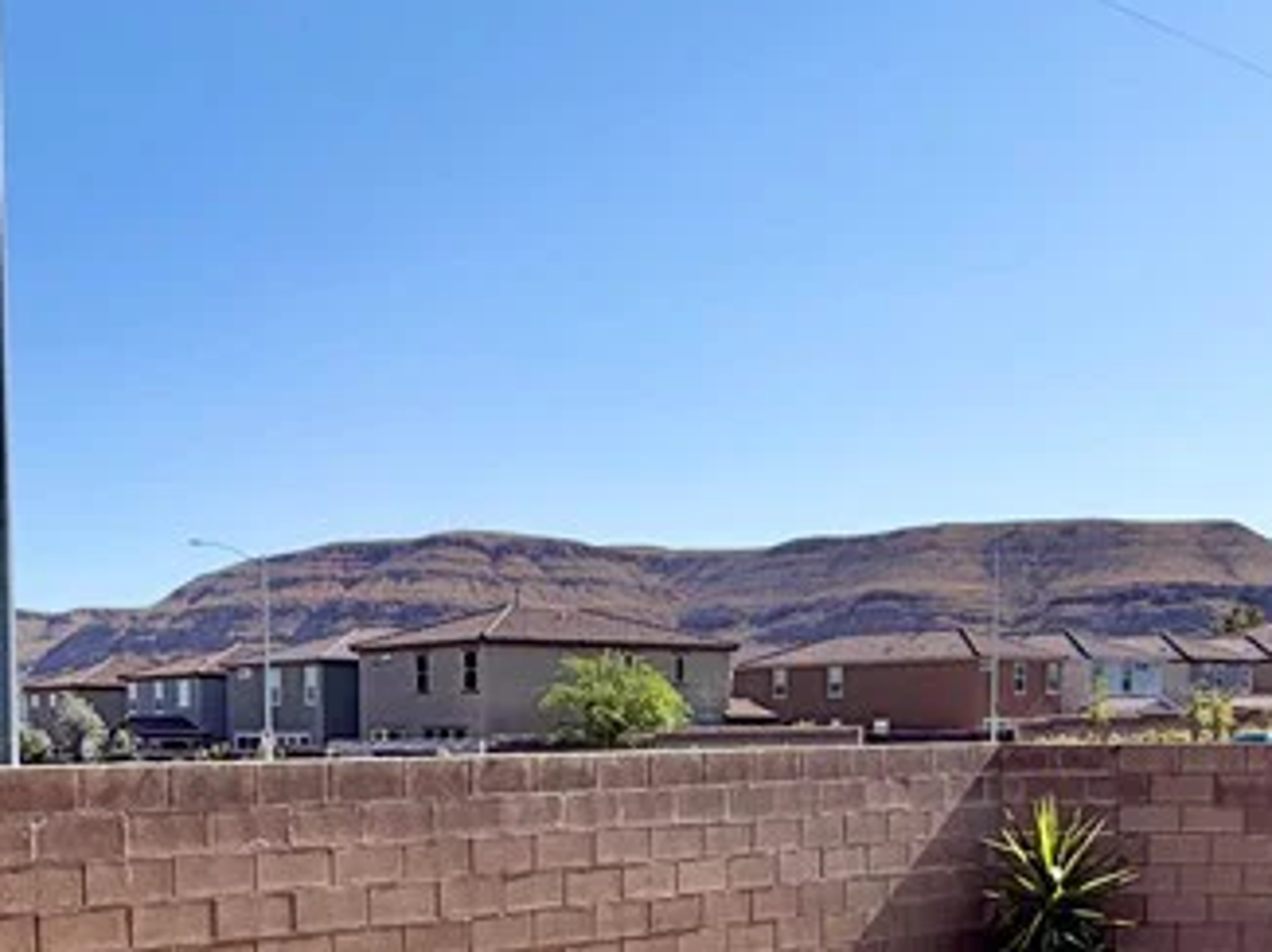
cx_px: 515
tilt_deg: -4.1
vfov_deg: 31.5
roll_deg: +0.7
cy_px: 827
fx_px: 1616
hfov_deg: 42.8
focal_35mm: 44
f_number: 2.2
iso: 20
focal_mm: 2.22
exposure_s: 1/1211
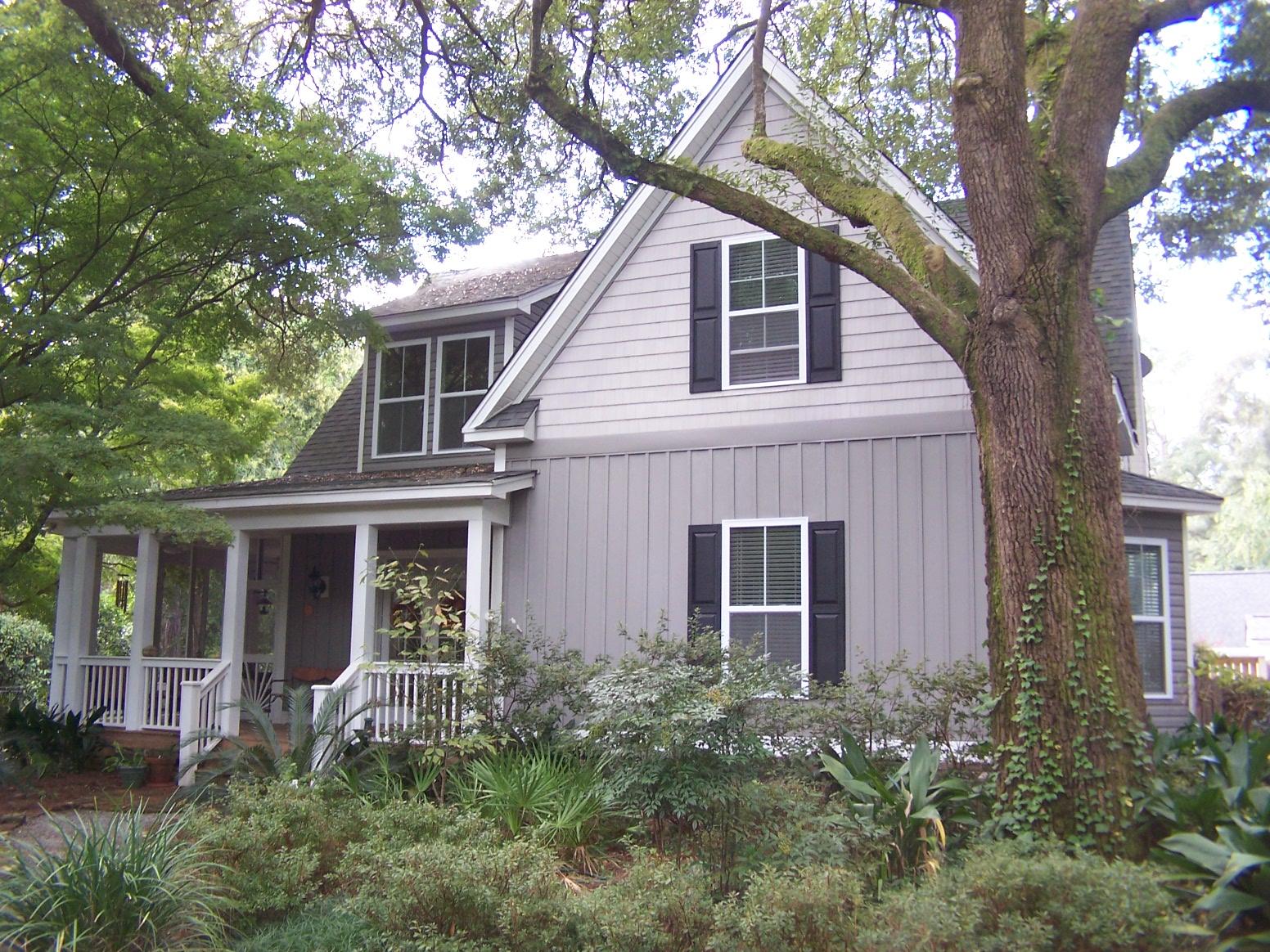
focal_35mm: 48
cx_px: 635
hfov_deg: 39.7
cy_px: 476
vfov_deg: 30.3
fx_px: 1761
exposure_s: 1/30
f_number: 3
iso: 100
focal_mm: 8
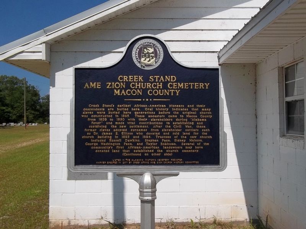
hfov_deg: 56.8
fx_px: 283
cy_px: 114
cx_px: 153
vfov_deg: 44.2
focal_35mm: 32
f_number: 5.5
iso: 80
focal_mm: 5.7
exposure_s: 1/800
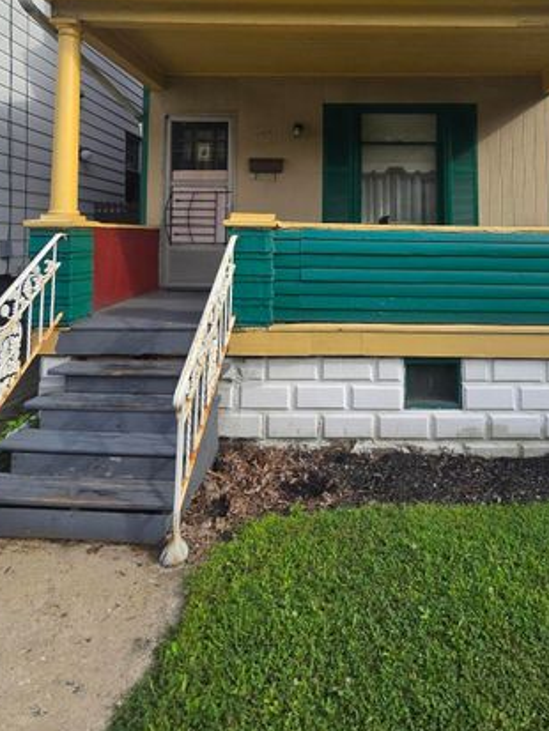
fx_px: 444
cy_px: 222
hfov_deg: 62.9
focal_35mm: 21
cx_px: 331
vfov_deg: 75.5
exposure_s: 1/1542
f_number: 2.2
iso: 50
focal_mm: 2.2
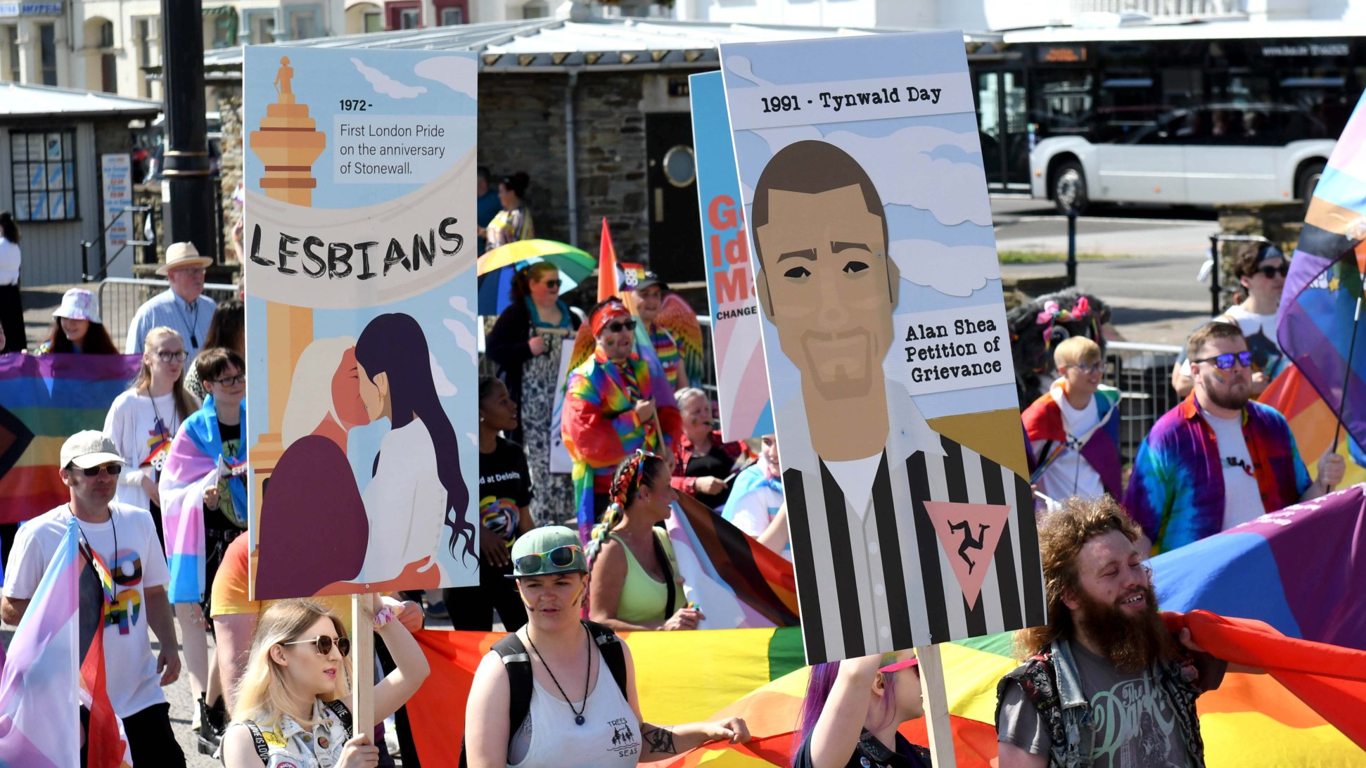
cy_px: 419
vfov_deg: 10.4
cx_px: 665
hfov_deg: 18.5
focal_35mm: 116
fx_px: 4201
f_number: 5.6
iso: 640
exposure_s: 1/2500
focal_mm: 70
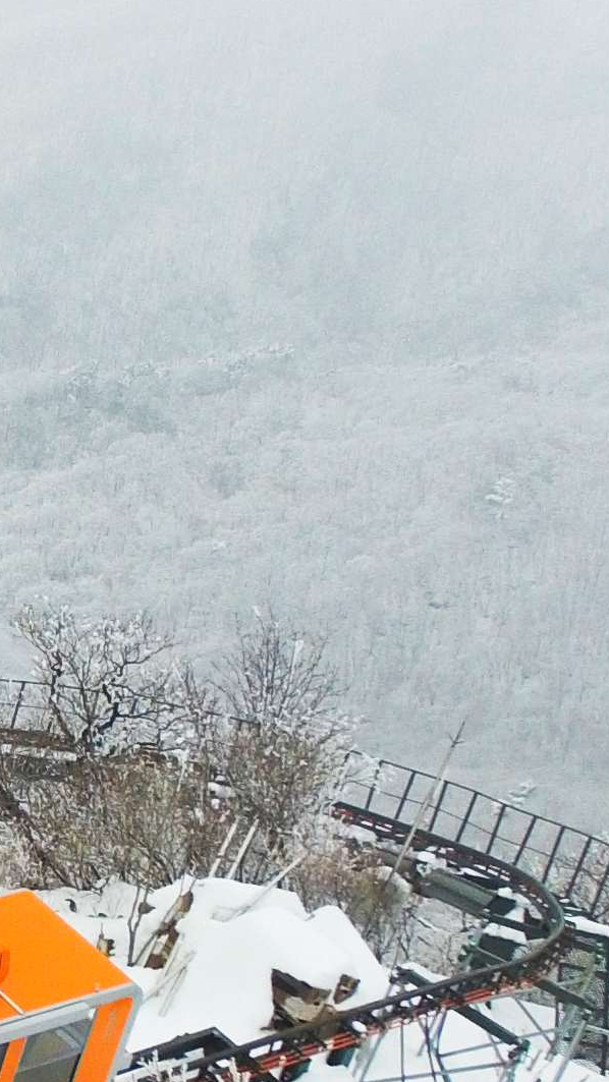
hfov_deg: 14.2
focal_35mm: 82
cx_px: -169
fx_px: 2354
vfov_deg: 25.6
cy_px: 828
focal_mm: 3.61
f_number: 2.8
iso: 100
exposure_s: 1/1200
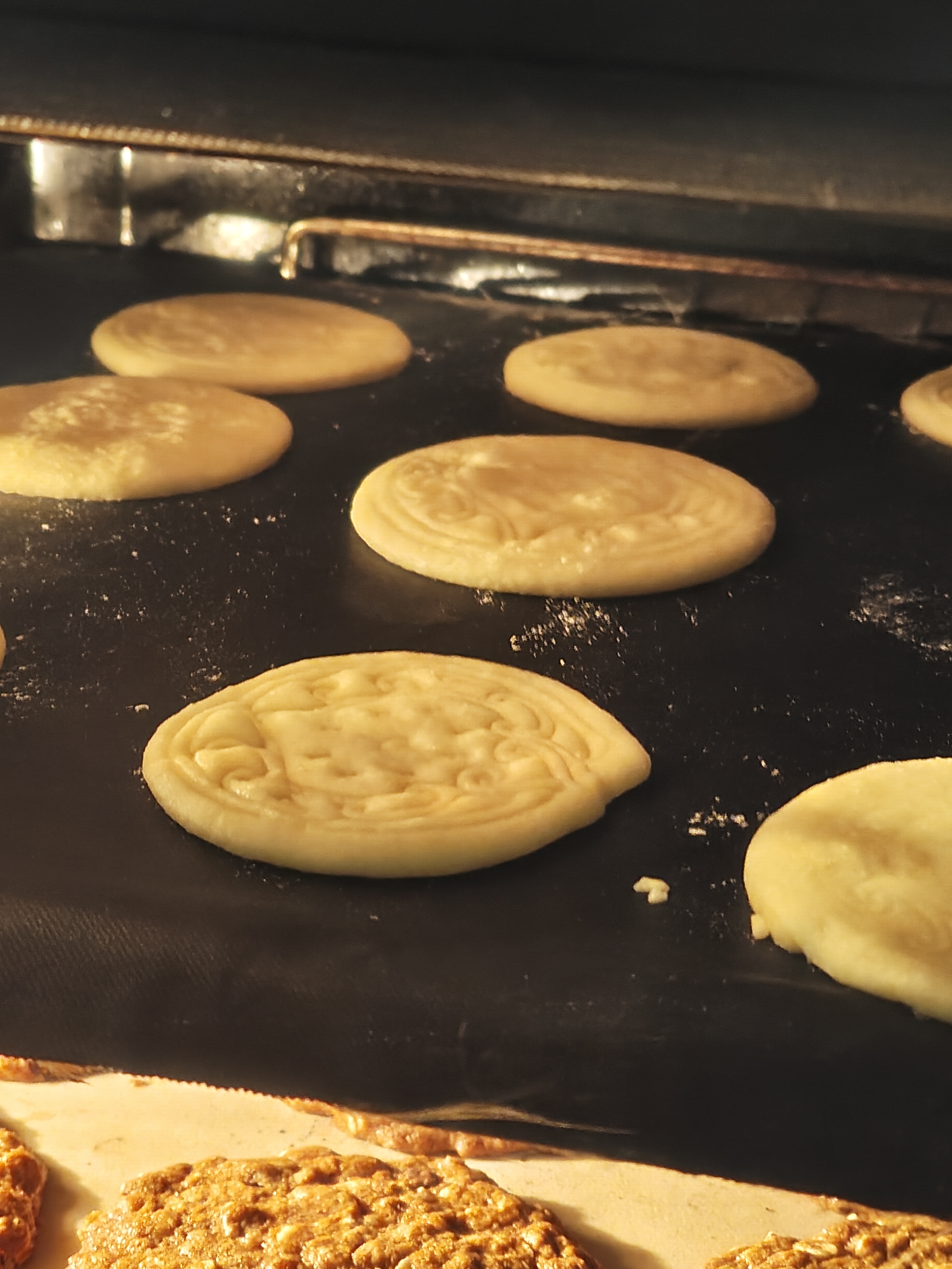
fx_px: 2934
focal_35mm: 80
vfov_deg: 24.4
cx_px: 476
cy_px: 634
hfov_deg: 18.4
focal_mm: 7.1
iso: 4083
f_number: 2
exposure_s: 1/50
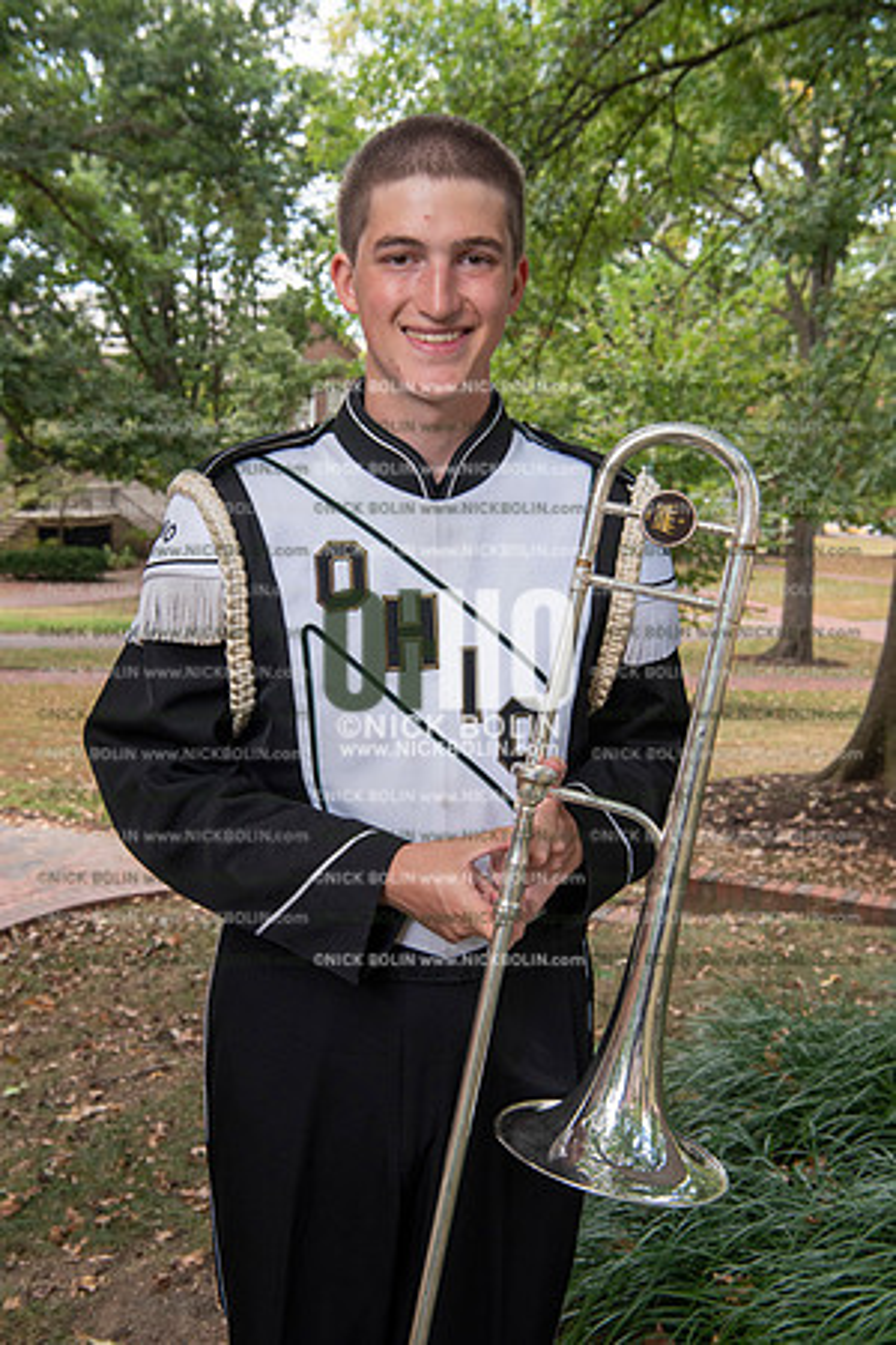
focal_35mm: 44
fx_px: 1643
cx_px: 448
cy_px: 672
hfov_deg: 30.5
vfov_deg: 44.5
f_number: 8
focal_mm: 44
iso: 500
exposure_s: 1/100
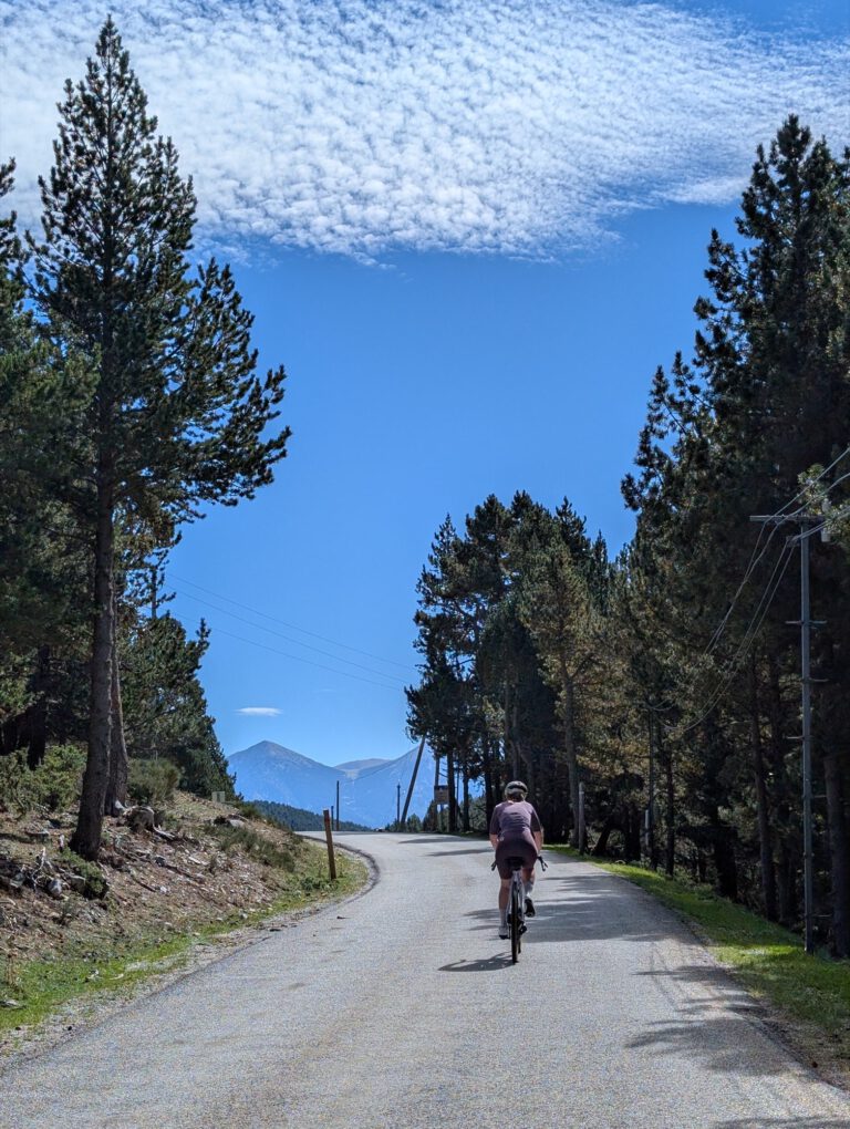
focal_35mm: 49
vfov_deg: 38.9
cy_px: 564
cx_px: 425
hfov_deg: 29.7
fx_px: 1600
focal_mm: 6.9
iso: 21
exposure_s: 1/2404
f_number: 1.68
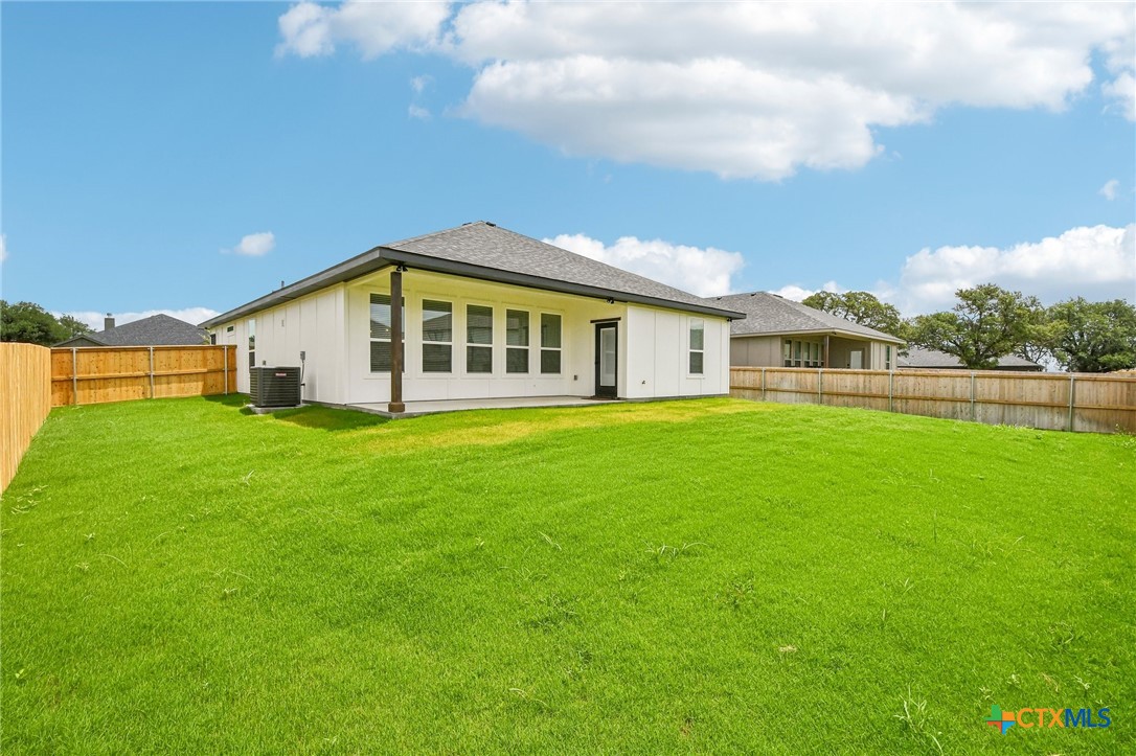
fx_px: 473
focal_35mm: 15
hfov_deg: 100.4
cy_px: 378
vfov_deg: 77.3
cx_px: 568
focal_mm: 10
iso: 400
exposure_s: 1/1000
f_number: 8
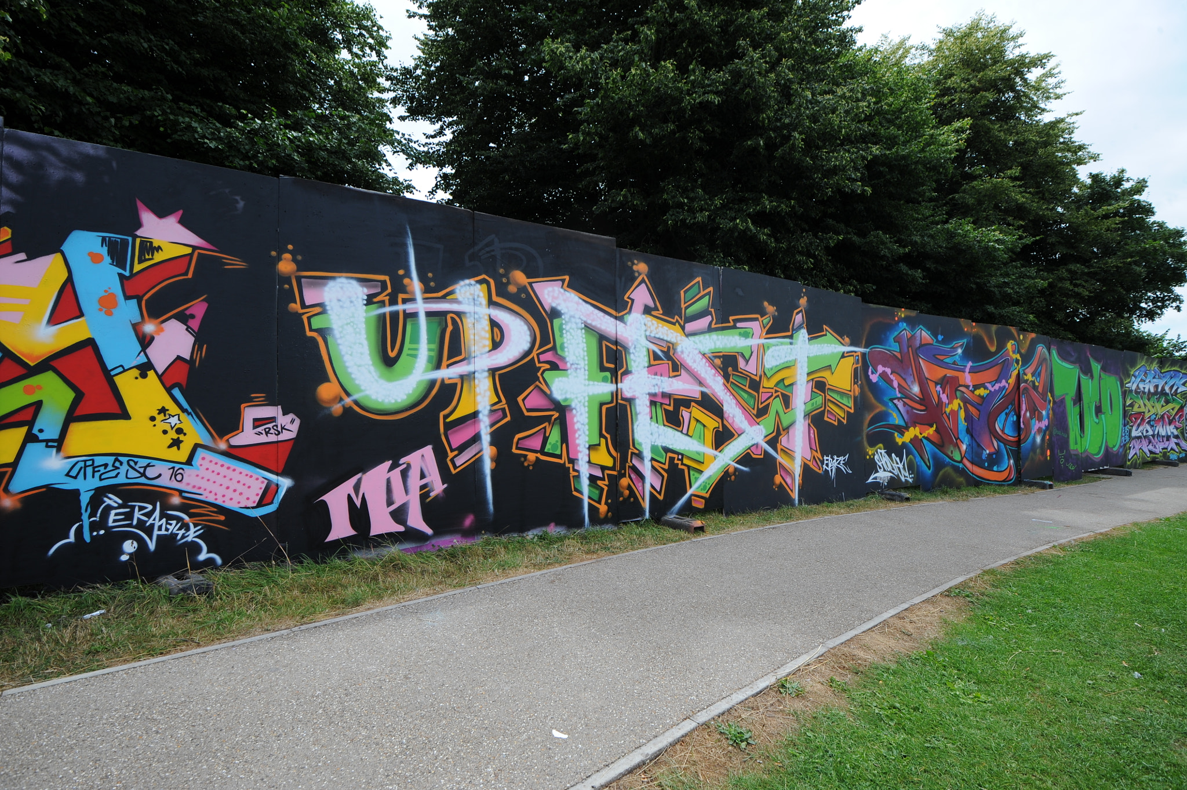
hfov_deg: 96.8
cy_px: 395
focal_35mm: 16
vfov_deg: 73.7
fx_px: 527
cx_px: 594
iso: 200
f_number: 9
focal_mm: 16
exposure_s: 1/320
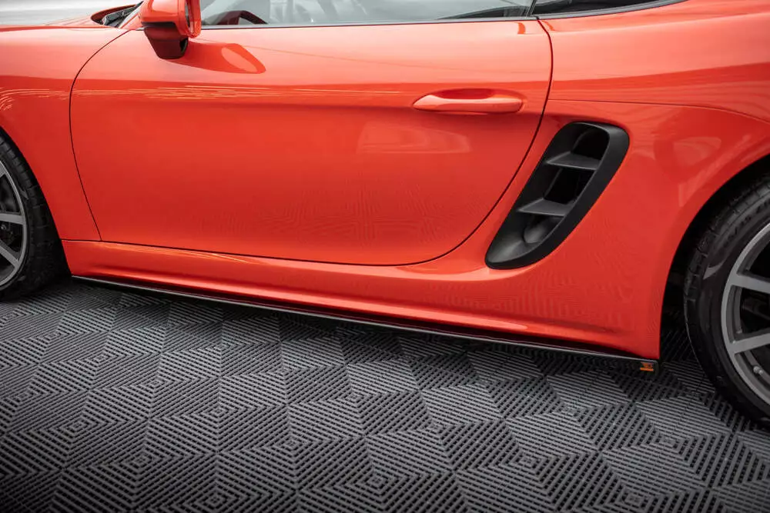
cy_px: 256
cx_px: 385
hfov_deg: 53.8
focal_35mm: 35
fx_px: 758
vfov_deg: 37.4
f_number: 2.5
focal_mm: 35
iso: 500
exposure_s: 1/160
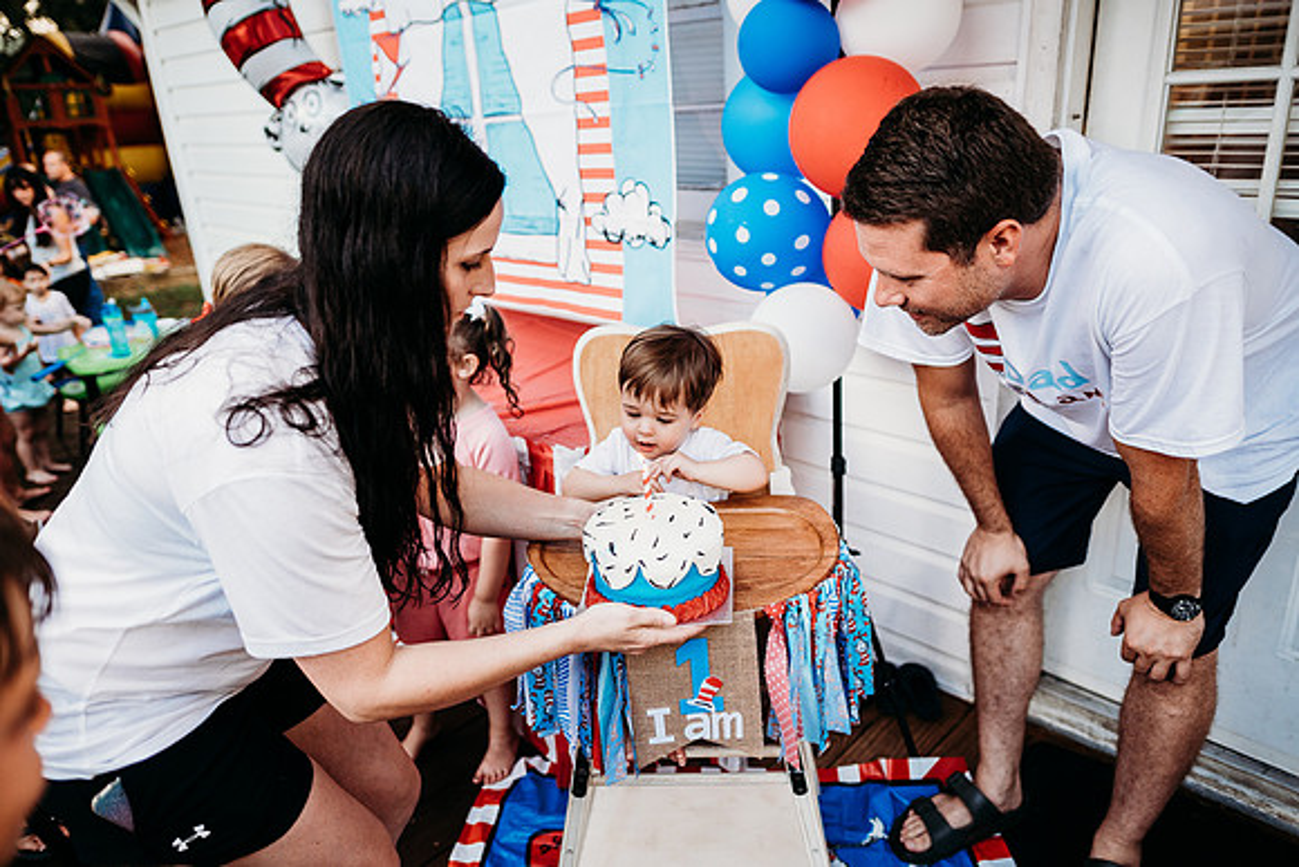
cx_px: 650
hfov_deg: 73.7
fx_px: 866
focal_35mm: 24
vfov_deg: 53.2
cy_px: 434
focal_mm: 24
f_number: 2.5
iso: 400
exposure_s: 1/320
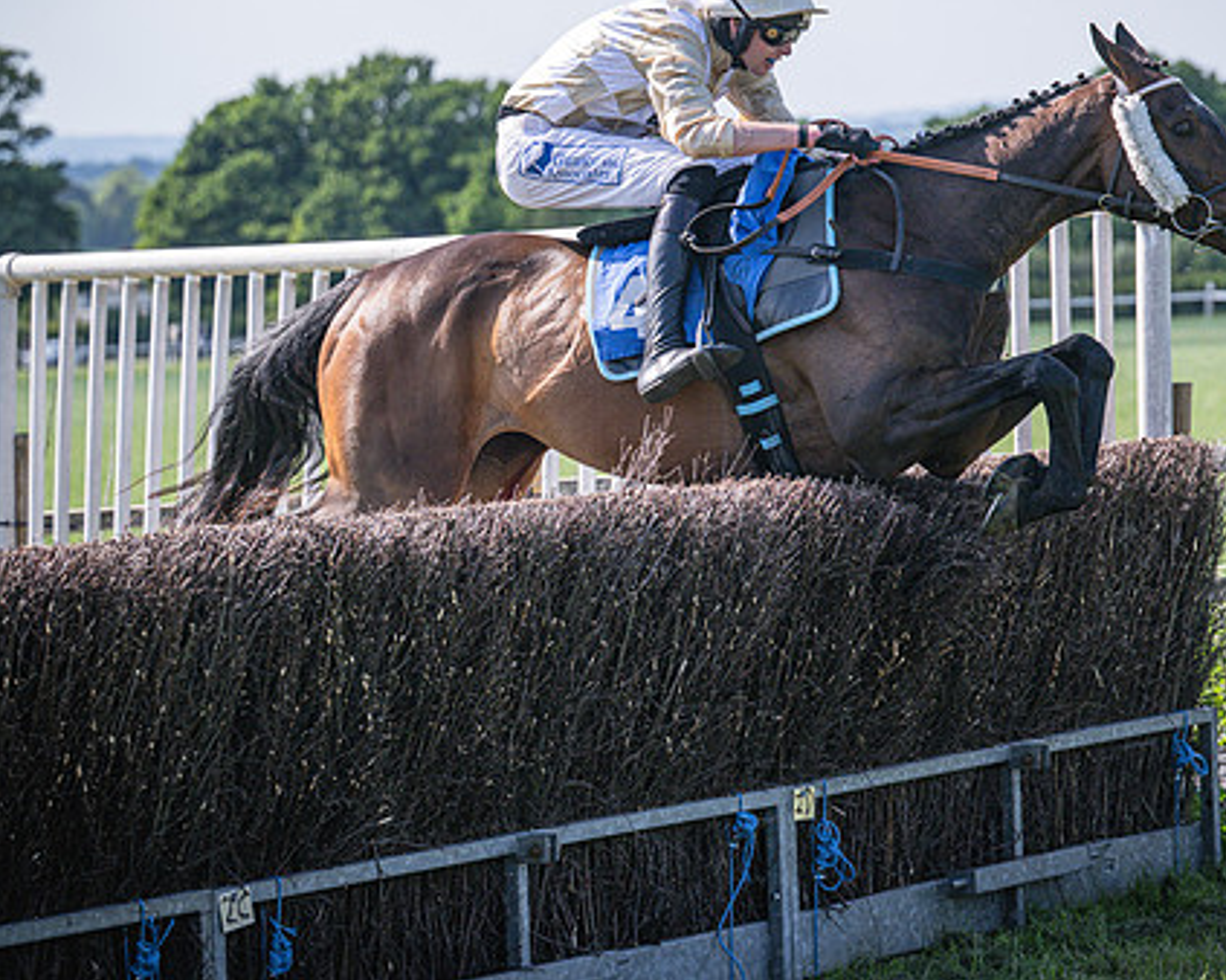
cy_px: 333
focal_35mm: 155
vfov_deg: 10.0
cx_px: 795
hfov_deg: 12.4
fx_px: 5622
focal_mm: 101
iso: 400
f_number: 4
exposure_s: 1/3200
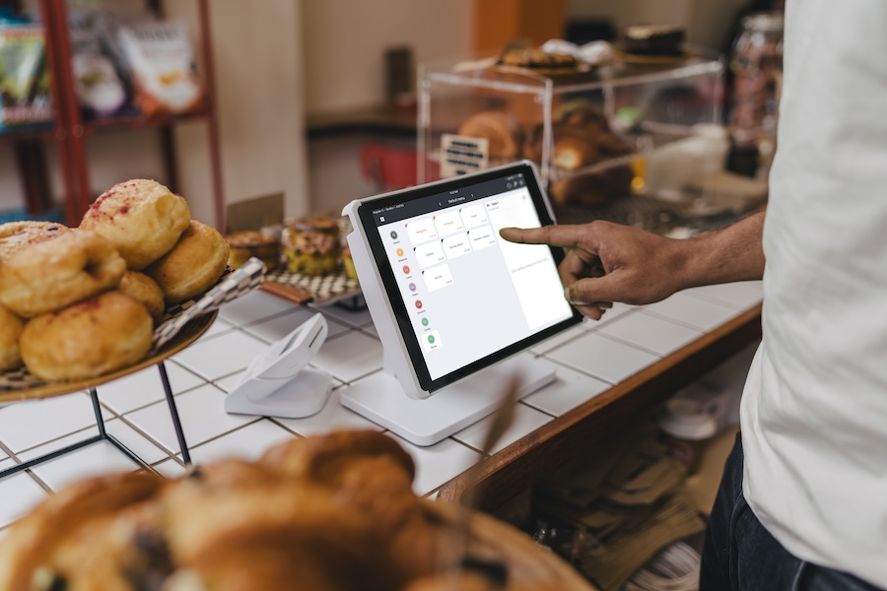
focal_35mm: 35
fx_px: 862
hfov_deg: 54.4
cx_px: 444
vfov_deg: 37.9
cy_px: 296
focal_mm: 35
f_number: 2
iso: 160
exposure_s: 1/125
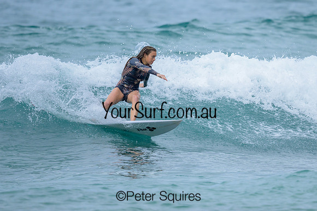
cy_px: 84
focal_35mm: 1097
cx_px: 180
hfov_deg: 1.9
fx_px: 9659
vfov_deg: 1.3
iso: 280
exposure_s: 1/2000
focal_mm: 800
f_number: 6.3
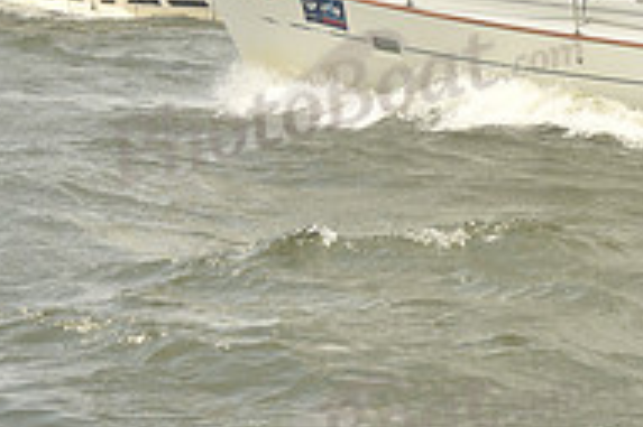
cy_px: -123
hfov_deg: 9.5
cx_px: 761
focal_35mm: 213
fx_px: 3801
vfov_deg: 6.4
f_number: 8
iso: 250
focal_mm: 70
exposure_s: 1/800
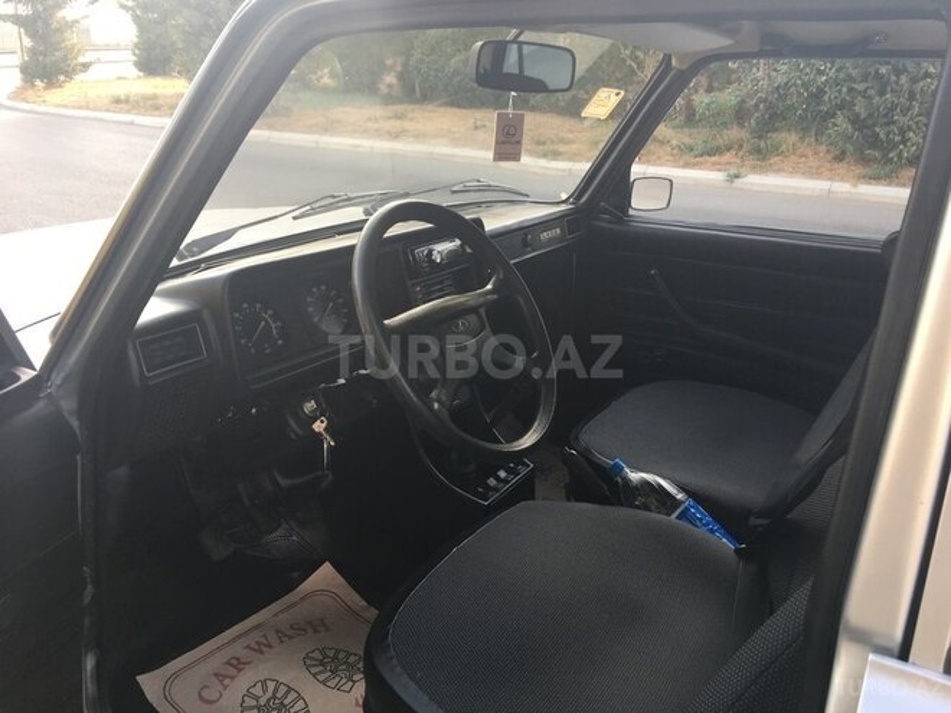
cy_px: 356
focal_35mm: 29
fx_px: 797
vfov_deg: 48.2
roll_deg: -4.8
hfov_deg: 61.7
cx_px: 476
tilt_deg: -20.8
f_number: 2.2
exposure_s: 1/100
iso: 32
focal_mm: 4.15
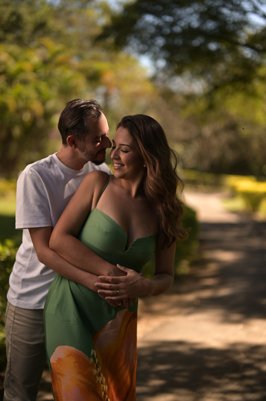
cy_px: 200
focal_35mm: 50
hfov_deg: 27.0
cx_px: 133
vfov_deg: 39.6
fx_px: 555
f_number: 1.2
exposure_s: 1/3200
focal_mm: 50
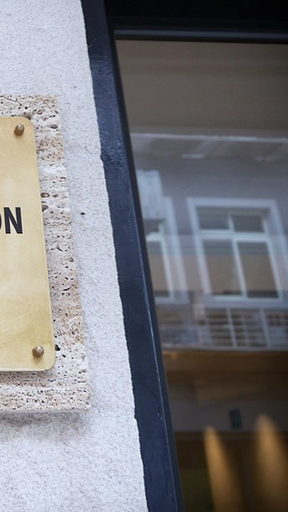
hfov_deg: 21.0
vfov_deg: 41.2
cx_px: -118
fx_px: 679
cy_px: 221
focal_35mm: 50
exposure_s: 1/60
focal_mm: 14
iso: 200
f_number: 3.5
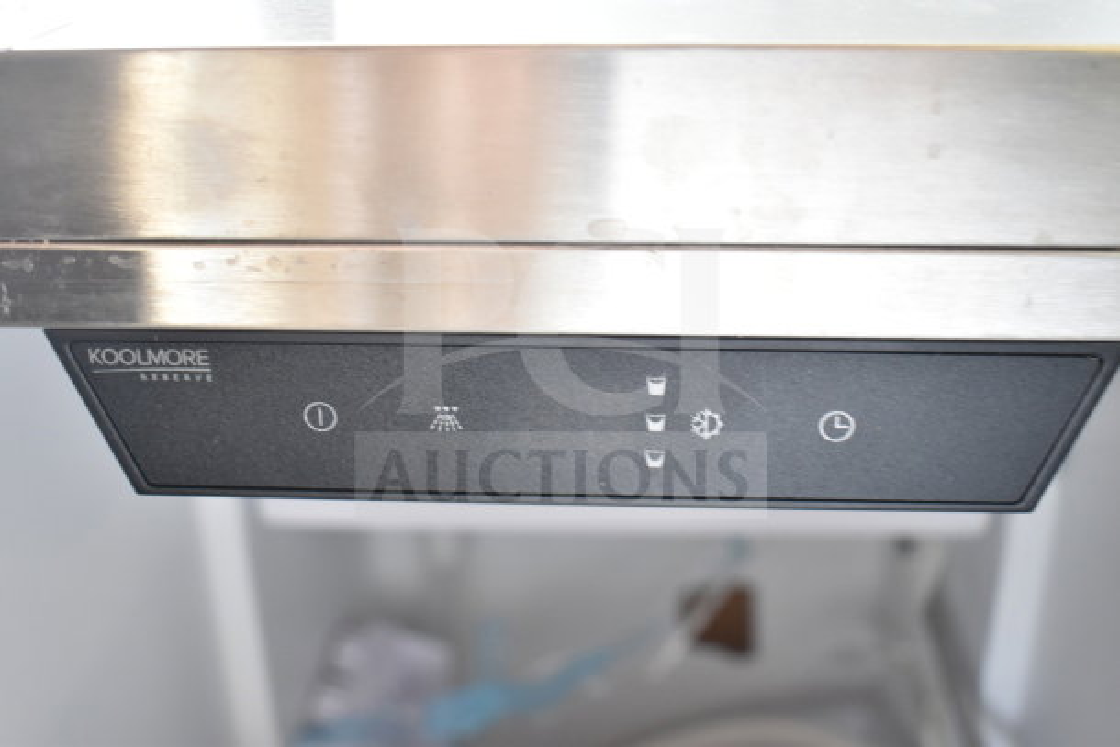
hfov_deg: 46.4
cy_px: 374
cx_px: 560
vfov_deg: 31.9
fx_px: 1307
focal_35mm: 42
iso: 900
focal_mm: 28
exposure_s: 1/50
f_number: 4.2
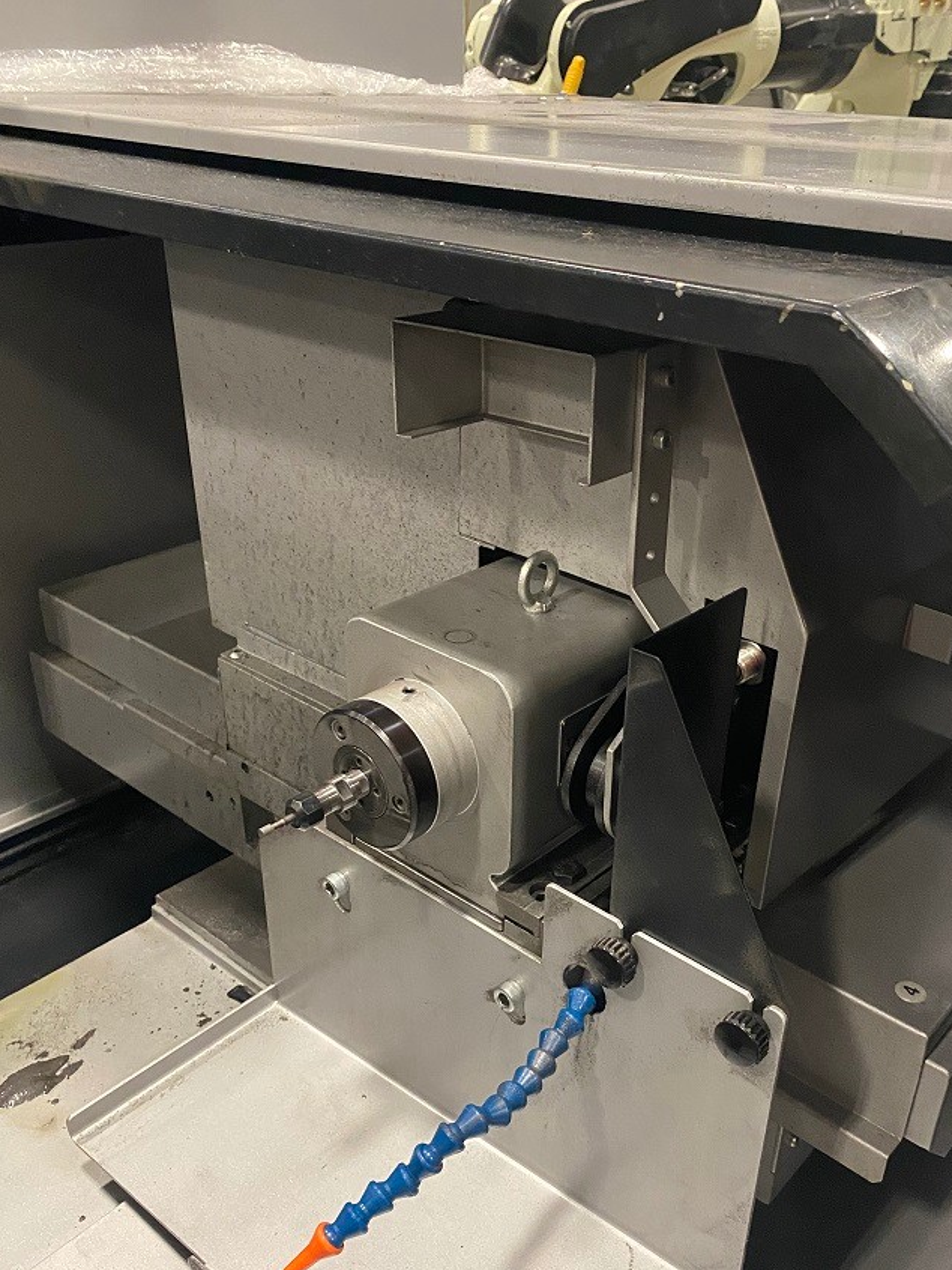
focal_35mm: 31
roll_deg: -0.6
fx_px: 1136
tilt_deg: -29.6
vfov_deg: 58.1
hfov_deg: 45.3
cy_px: 732
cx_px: 541
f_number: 1.8
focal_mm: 4.25
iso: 500
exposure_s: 1/40
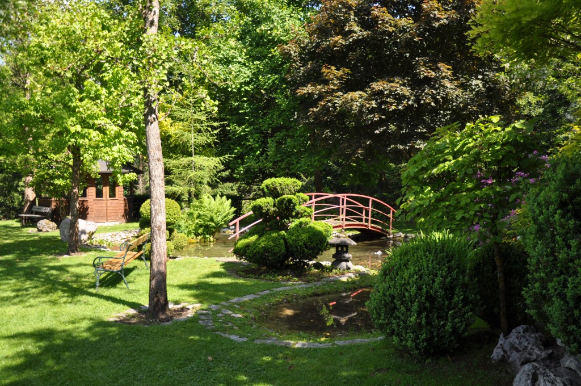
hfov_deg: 59.6
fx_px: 508
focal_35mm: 32
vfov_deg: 41.6
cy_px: 193
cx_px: 290
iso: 200
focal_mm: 21
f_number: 3.8
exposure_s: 1/400
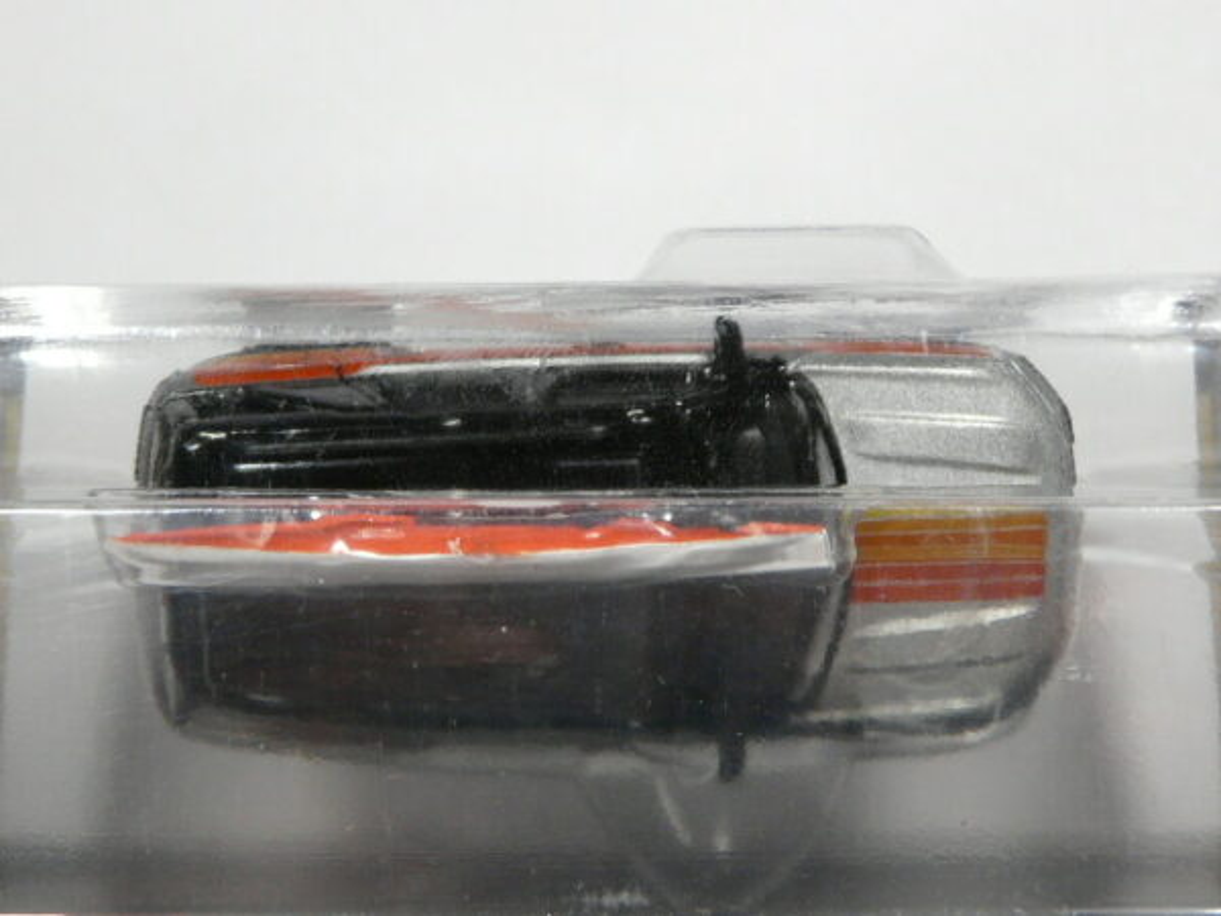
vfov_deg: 13.1
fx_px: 3986
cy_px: 458
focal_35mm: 113
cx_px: 610
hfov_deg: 17.4
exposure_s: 1/50
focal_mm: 11.7
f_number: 3.2
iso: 100
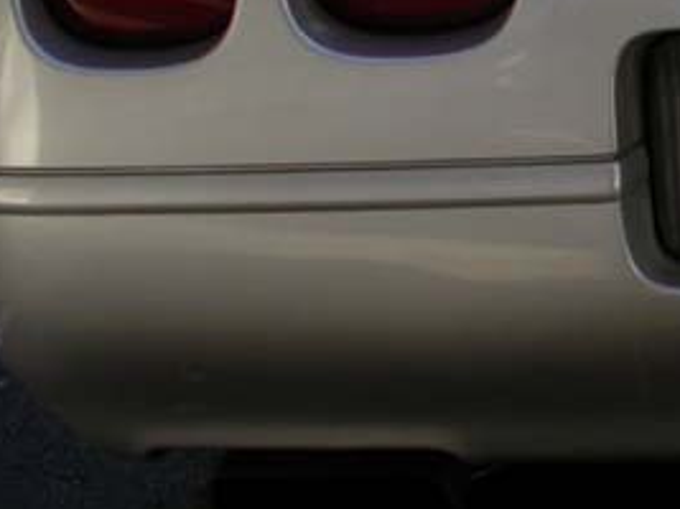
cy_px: -117
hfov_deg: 15.9
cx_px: 1001
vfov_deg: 12.6
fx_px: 2238
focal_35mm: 114
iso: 100
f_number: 4.7
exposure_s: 1/111
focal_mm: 7.85
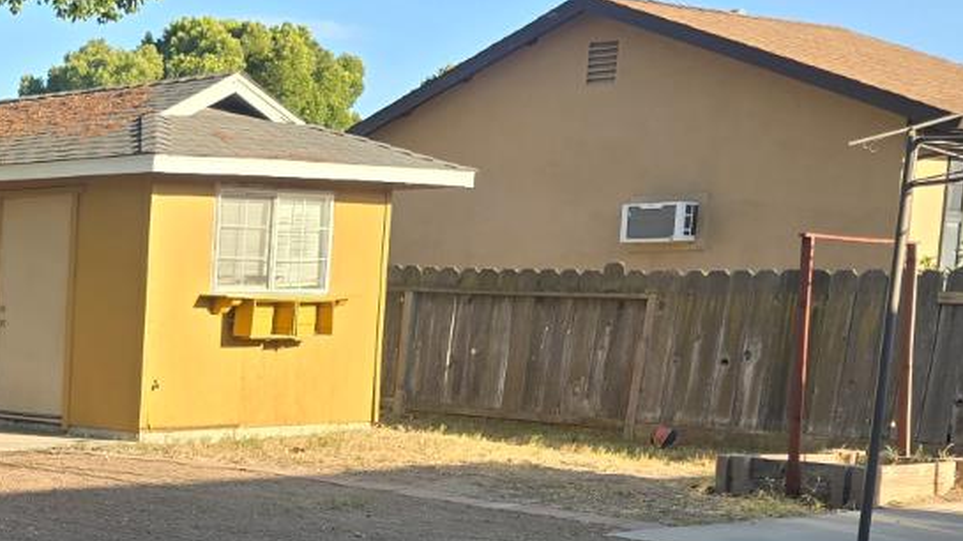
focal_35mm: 69
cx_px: -348
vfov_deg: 17.2
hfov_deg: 25.5
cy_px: 508
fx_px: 1761
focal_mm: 6.3
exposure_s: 1/263
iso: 12
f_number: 1.7
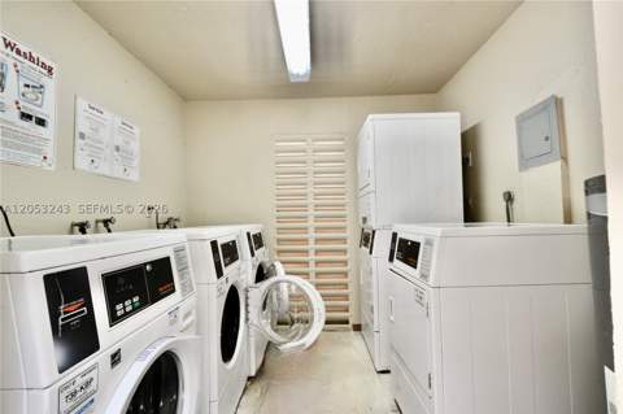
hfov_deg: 100.4
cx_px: 312
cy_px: 207
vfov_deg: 77.2
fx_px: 259
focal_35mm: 15
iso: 400
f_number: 5
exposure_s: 1/100
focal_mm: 10
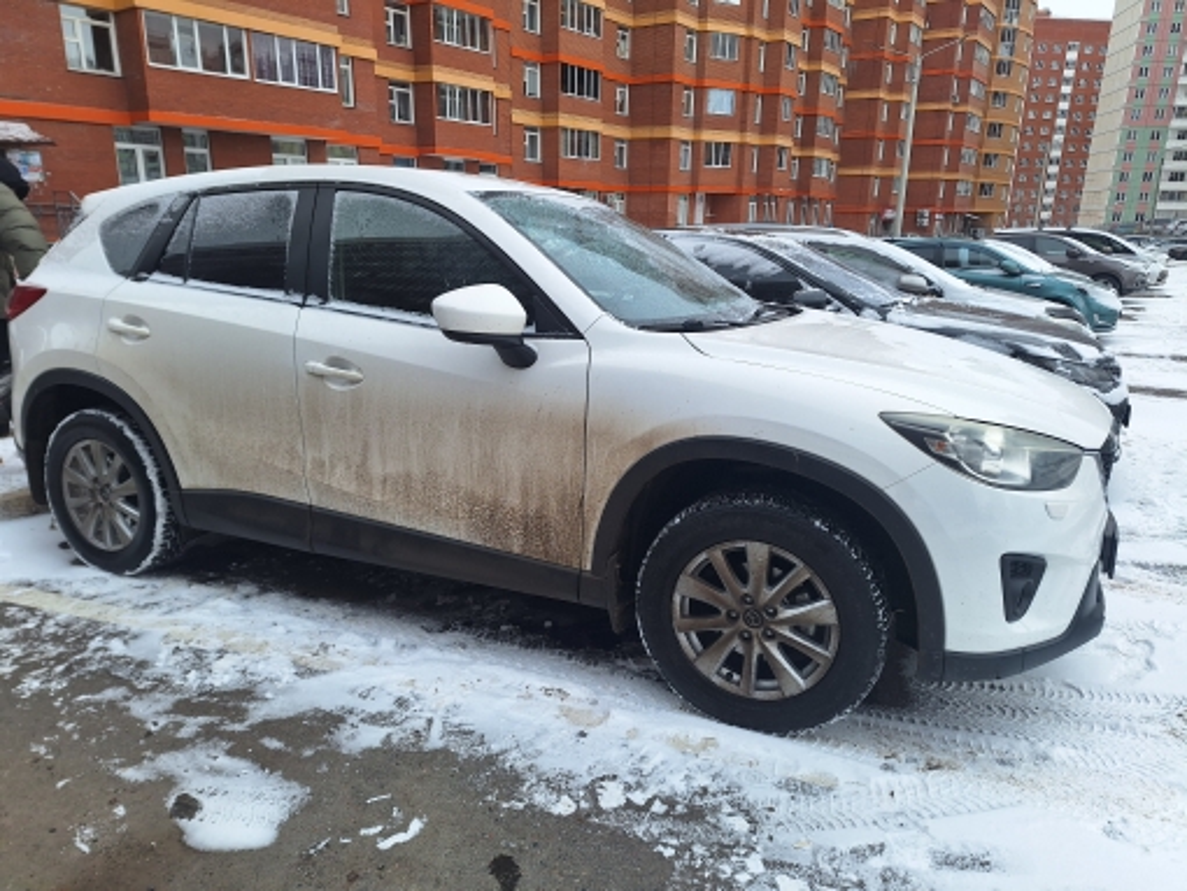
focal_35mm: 23
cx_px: 594
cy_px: 446
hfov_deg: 73.9
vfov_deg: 58.9
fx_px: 789
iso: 40
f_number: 1.8
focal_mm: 5.54
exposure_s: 1/203
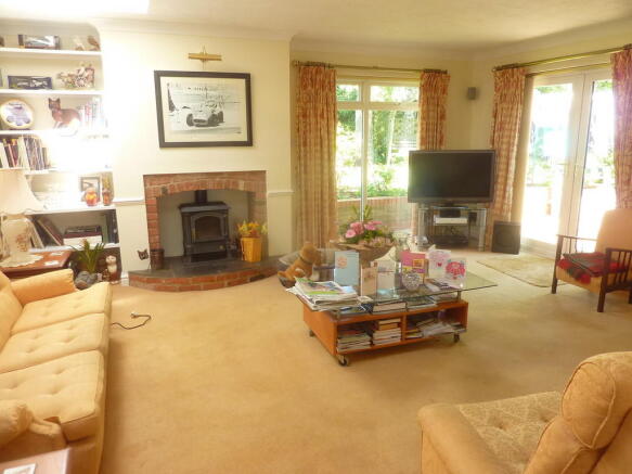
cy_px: 237
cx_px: 316
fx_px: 456
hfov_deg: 69.4
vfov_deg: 54.9
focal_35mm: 25
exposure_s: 1/30
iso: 200
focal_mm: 4.1
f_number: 3.3
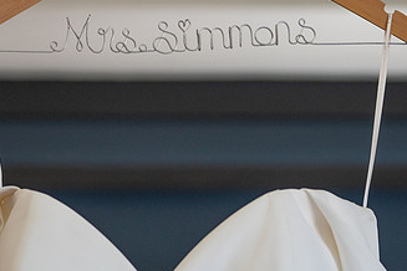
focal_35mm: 231
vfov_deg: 5.9
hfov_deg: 8.9
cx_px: 207
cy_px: -24
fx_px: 2611
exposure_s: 1/200
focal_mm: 96
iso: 1000
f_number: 2.8
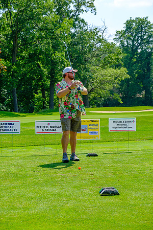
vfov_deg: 24.5
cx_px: 76
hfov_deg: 16.5
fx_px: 529
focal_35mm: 83
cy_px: 115
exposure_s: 1/320
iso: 200
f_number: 5.6
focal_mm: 55
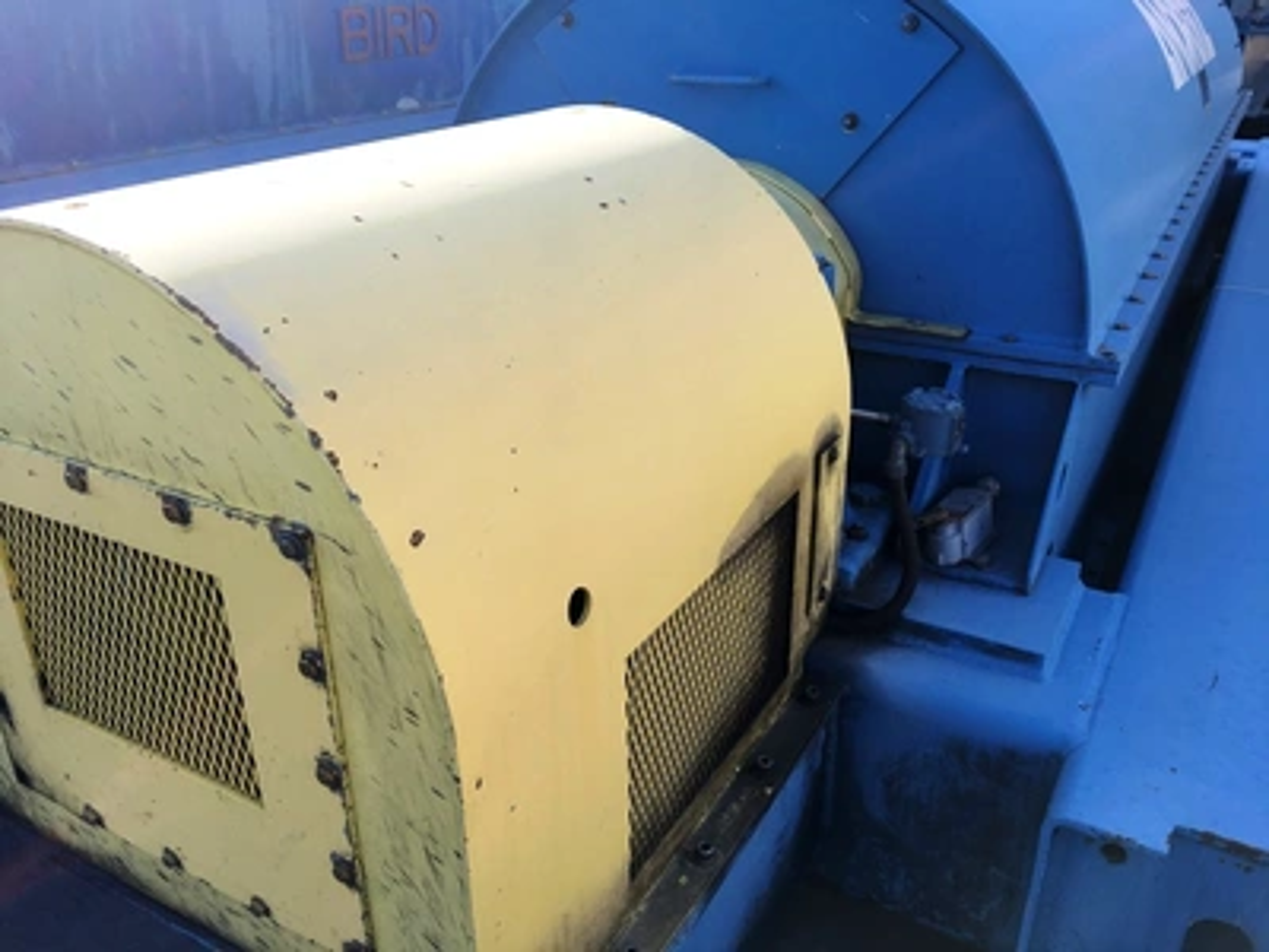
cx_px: 634
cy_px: 476
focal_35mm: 29
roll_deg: +0.0
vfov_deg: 48.2
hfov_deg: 61.7
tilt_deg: -24.4
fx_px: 1063
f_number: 2.2
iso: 25
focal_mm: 4.15
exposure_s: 1/490
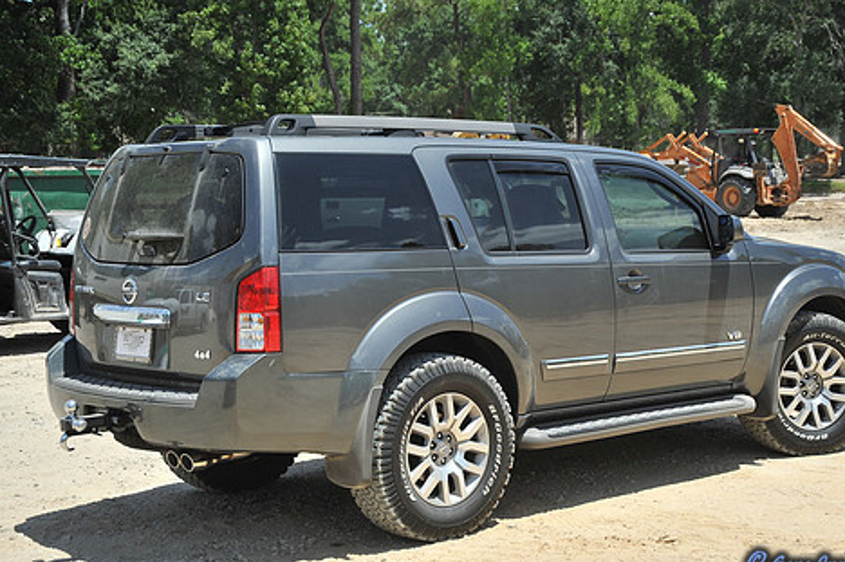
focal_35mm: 62
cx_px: 475
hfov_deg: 32.4
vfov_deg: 21.8
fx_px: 1454
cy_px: 240
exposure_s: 1/500
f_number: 9
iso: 200
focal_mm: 50
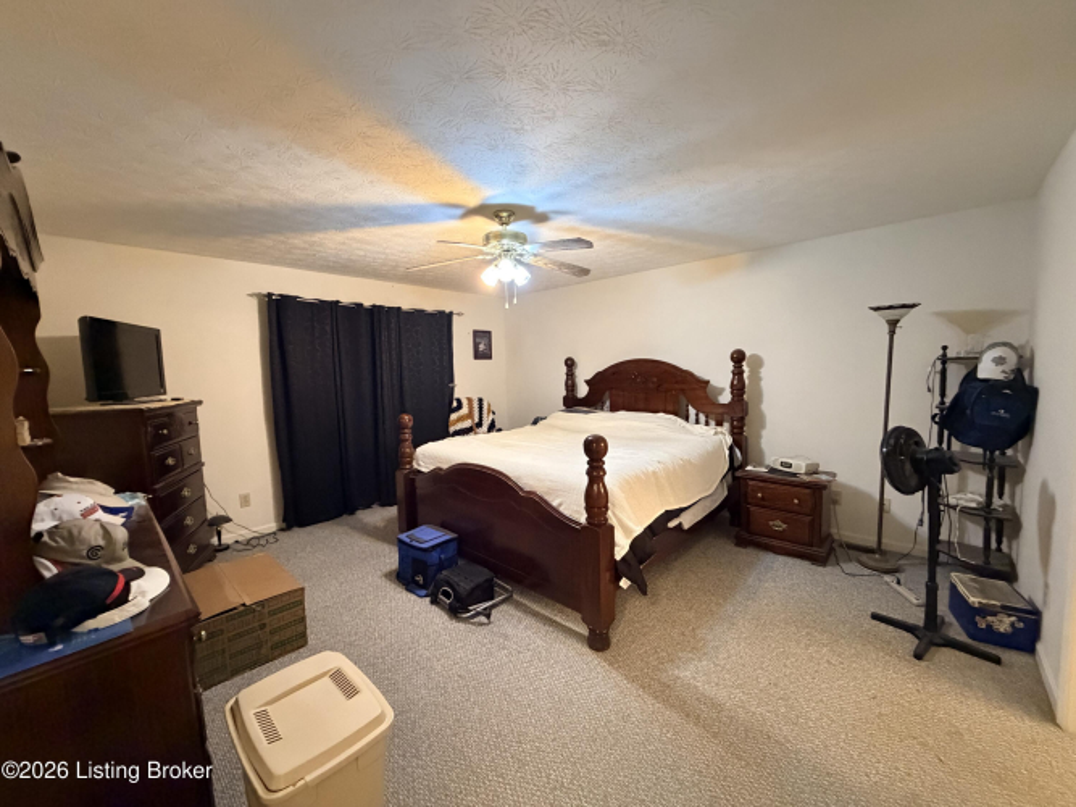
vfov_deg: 85.7
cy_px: 404
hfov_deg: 102.1
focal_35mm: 14
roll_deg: +0.8
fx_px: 435
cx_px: 538
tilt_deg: -4.0
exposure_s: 1/60
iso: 1000
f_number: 2.2
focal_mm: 2.22
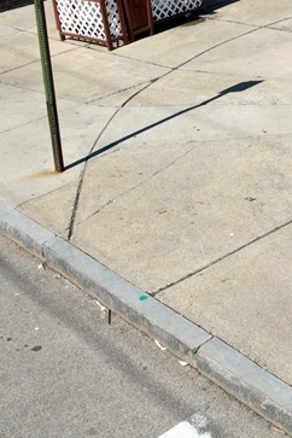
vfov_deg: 30.7
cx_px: 327
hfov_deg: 20.8
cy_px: 33
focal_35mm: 62
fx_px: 754
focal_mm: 8.38
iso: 110
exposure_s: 1/2000
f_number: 2.8
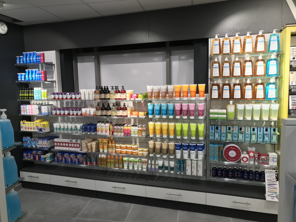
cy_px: 111
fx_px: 239
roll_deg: +1.8
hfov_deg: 63.4
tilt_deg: -6.1
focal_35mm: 28
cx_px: 148
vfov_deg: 49.7
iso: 32
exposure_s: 1/100
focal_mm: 3.99
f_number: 1.8
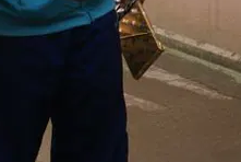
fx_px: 1200
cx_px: 134
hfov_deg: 11.5
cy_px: -43
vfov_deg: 7.6
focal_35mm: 179
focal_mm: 30
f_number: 6.3
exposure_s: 1/200
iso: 100
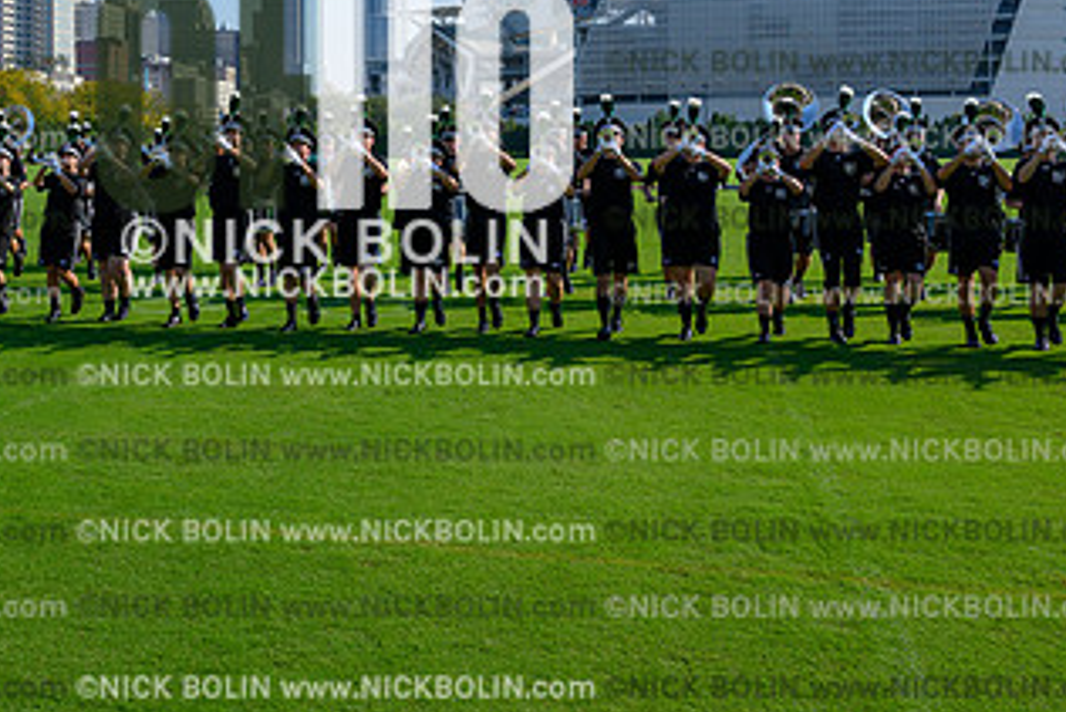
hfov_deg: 43.7
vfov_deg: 29.8
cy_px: 140
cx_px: 334
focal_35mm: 44
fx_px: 1303
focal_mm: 24
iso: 80
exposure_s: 1/400
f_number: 7.1
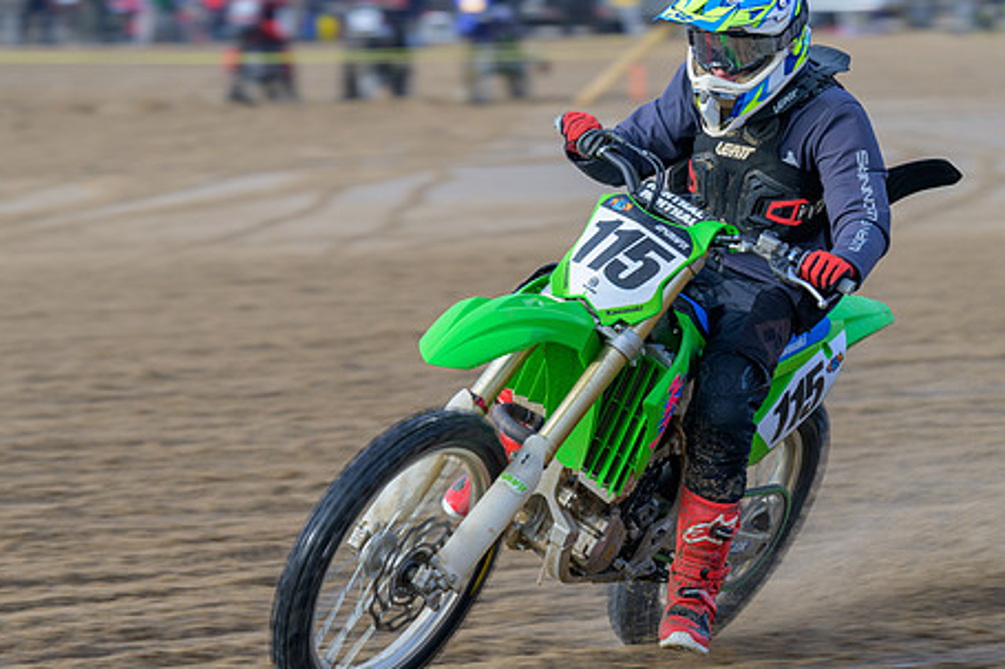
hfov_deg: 5.5
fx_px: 10409
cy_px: 363
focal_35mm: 373
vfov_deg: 3.7
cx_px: 468
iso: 280
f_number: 8
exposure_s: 1/320
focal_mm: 270
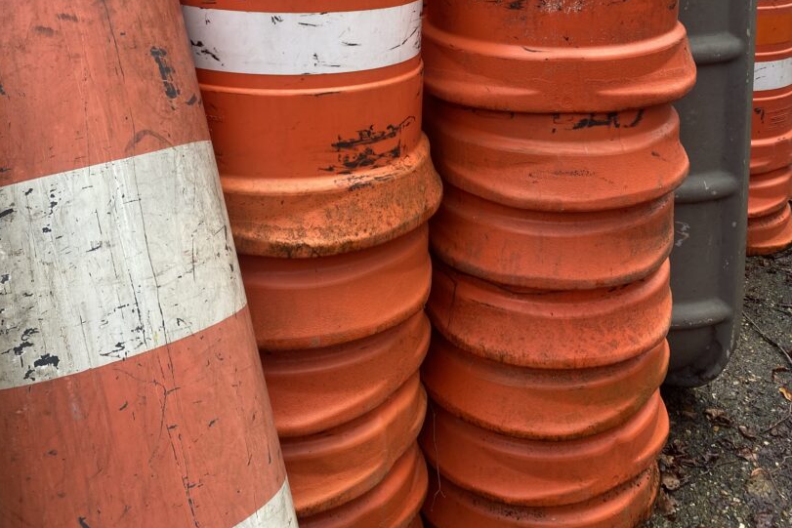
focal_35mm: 40
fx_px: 880
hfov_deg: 48.4
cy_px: 45
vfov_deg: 31.7
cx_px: 403
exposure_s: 1/122
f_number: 1.8
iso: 32
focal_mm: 4.25
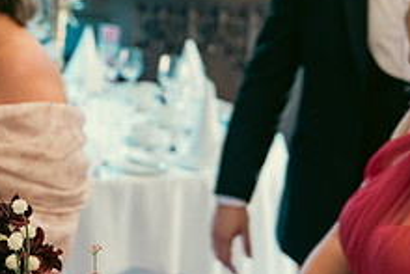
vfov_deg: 13.5
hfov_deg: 19.1
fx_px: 1140
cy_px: 5
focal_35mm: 100
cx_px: -95
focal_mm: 38
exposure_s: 1/200
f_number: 3.5
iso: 2000
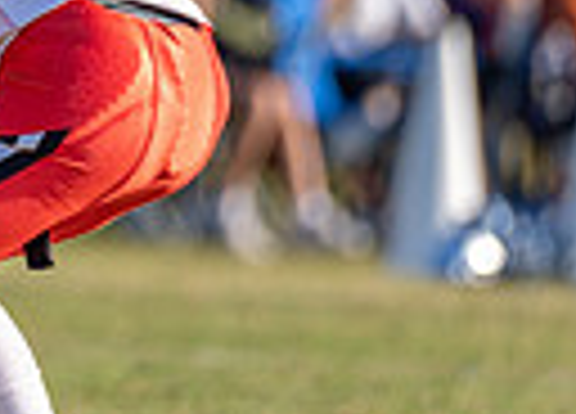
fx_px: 20361
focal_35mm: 1242
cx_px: -462
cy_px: -246
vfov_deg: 1.2
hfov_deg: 1.6
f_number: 2.8
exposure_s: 1/1600
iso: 100
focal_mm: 200
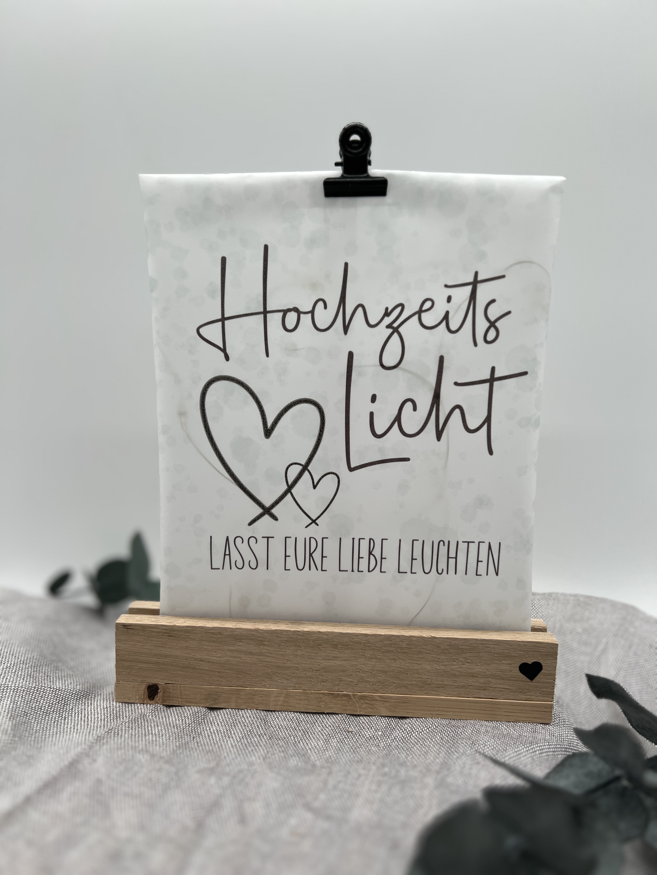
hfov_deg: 53.1
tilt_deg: -7.4
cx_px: 328
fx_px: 658
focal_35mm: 26
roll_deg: -2.0
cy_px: 438
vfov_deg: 67.3
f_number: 1.5
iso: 50
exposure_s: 1/709
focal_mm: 5.7
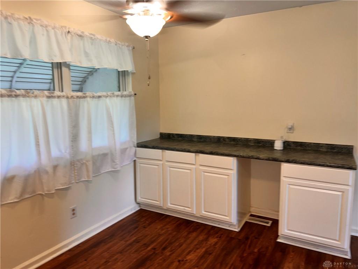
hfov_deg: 67.3
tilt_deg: -8.1
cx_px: 179
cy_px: 134
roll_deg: +0.7
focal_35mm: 26
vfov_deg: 53.1
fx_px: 269
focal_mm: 5.7
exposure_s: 1/30
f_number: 1.5
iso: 32
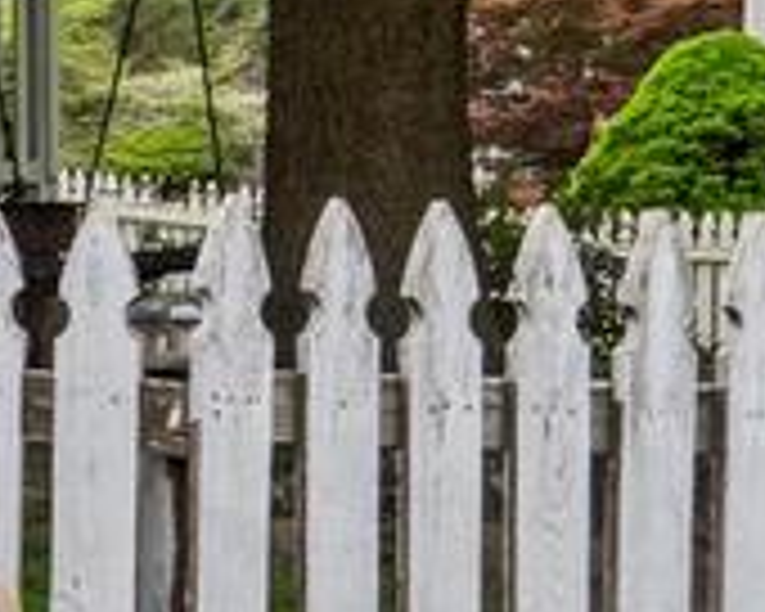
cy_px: 299
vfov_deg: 12.1
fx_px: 2875
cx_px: -2102
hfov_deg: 8.7
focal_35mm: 127
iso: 640
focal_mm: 16
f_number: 6.3
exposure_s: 1/100
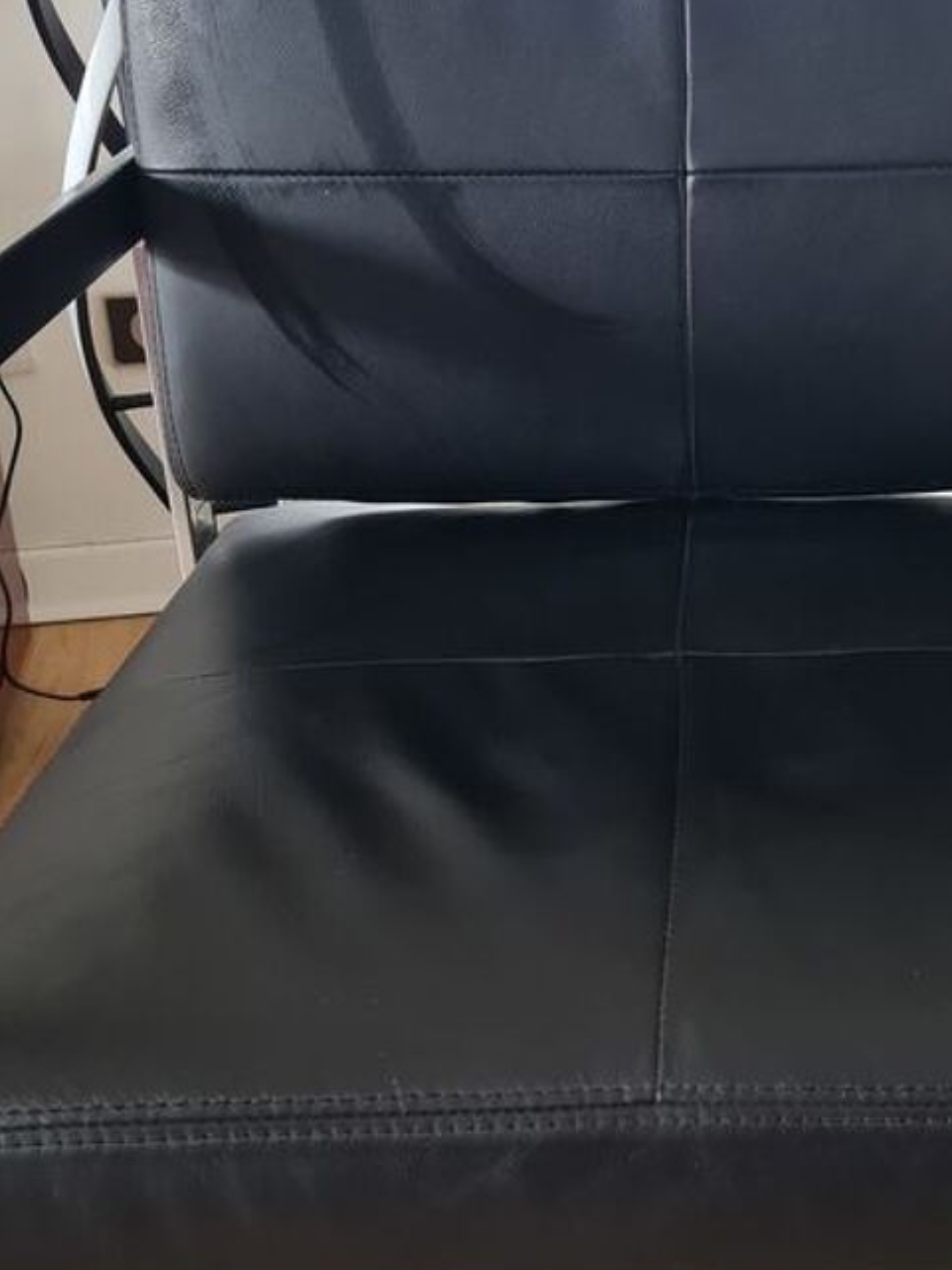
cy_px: 616
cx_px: 734
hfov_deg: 26.6
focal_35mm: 54
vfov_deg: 35.6
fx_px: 1981
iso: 250
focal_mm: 5.4
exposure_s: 1/100
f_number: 1.8
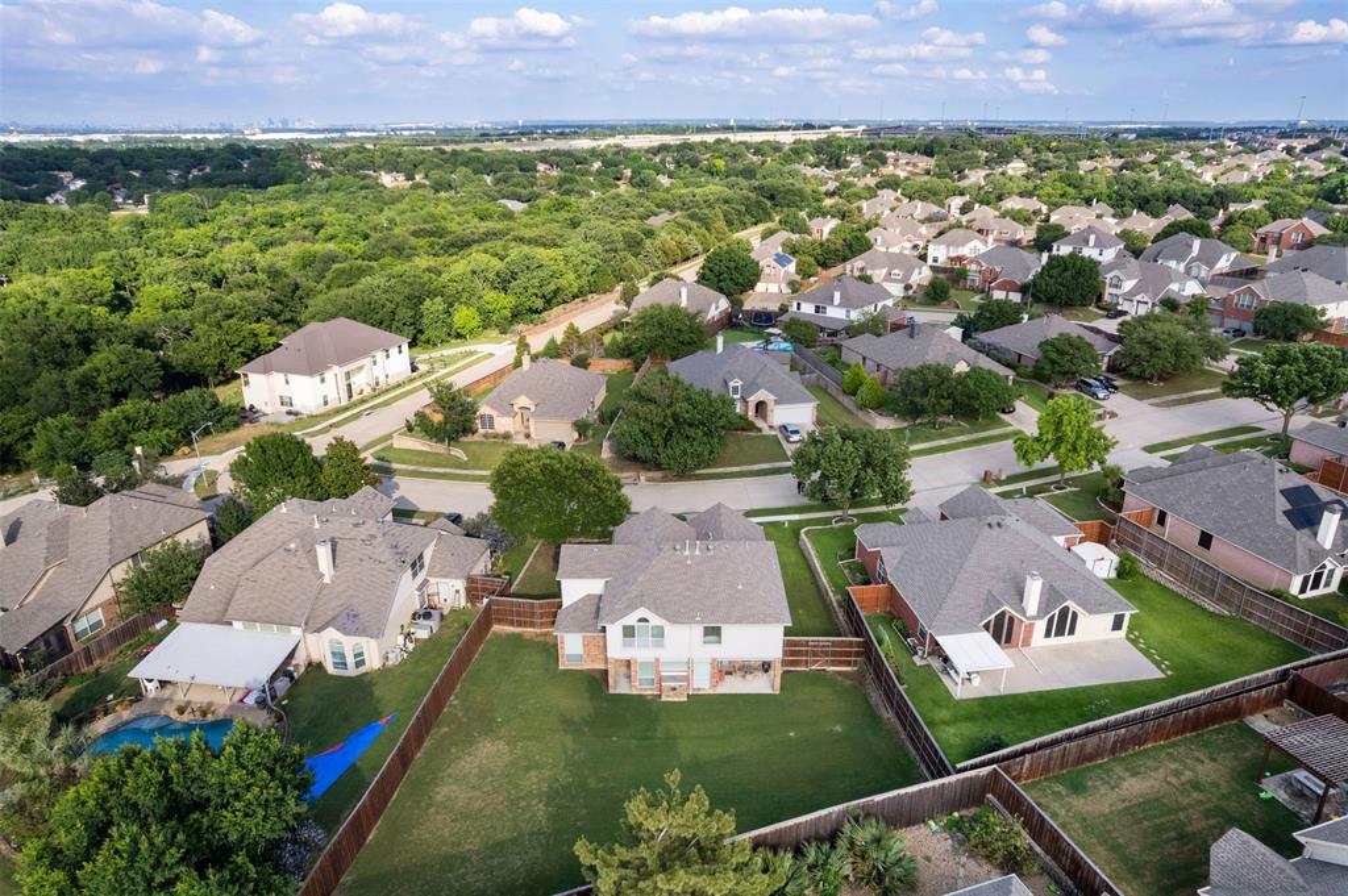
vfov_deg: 57.1
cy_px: 448
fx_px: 823
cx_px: 674
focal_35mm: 22
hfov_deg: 78.6
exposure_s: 1/800
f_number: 2.8
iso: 100
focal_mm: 8.38
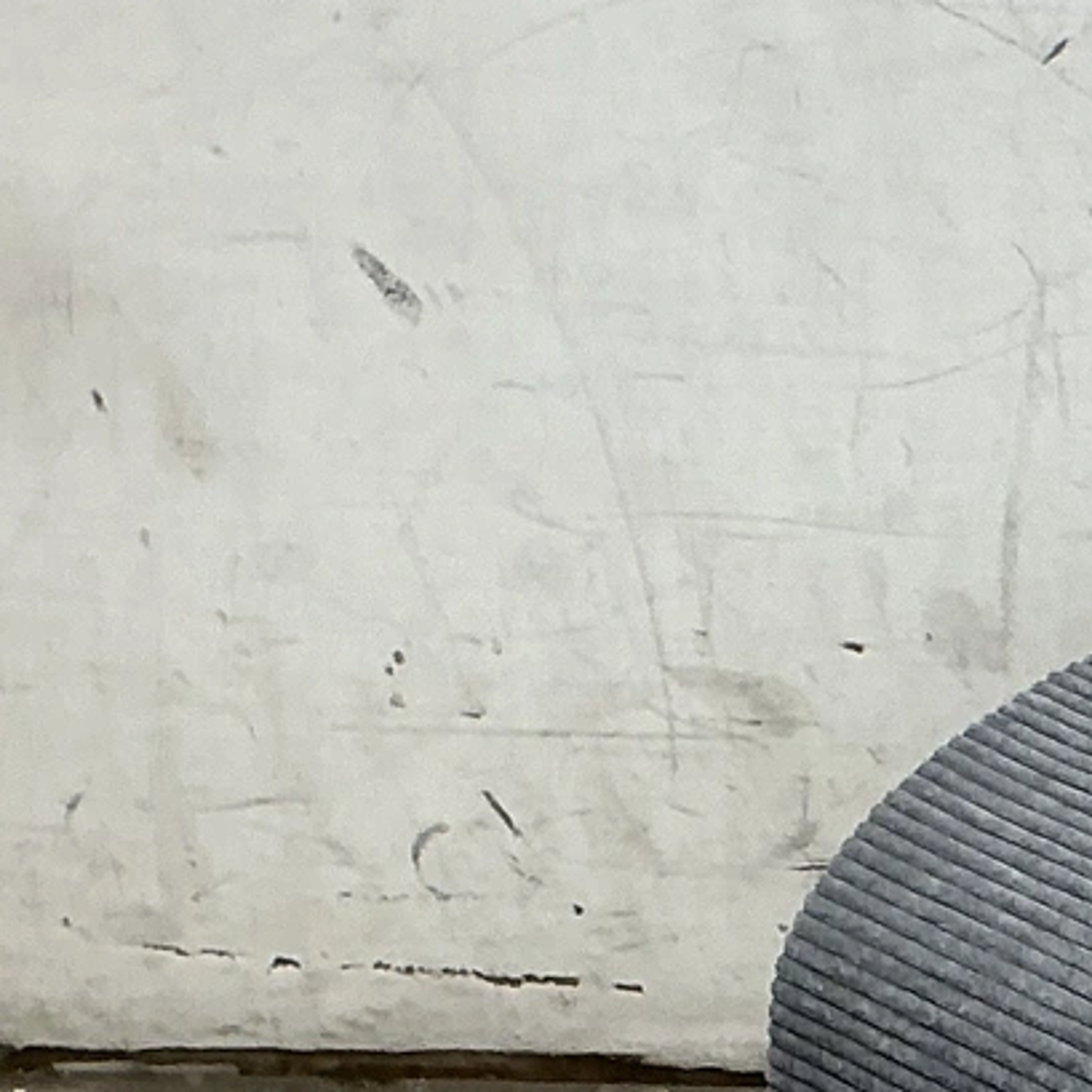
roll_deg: -0.7
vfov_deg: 14.3
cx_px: 1869
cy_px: 1001
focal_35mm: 121
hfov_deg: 13.2
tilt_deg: -21.6
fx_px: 4319
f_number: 1.8
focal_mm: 3
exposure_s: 1/120
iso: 40
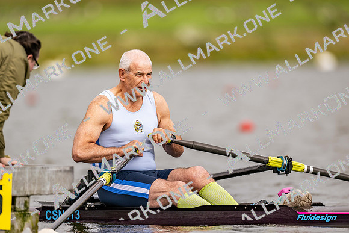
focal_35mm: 600
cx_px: 174
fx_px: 5818
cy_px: 116
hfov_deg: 3.4
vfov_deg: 2.3
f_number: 4
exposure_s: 1/2500
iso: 220
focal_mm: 600
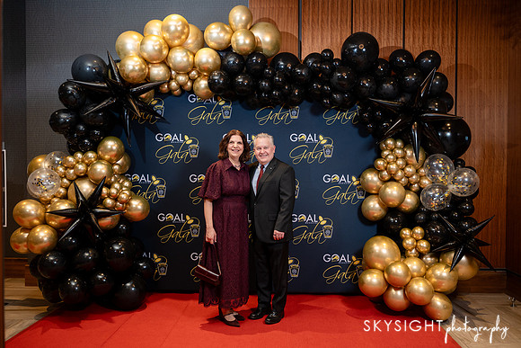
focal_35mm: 28
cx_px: 260
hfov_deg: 64.6
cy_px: 174
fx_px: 412
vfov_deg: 45.7
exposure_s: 1/160
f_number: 2.8
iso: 1000
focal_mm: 28
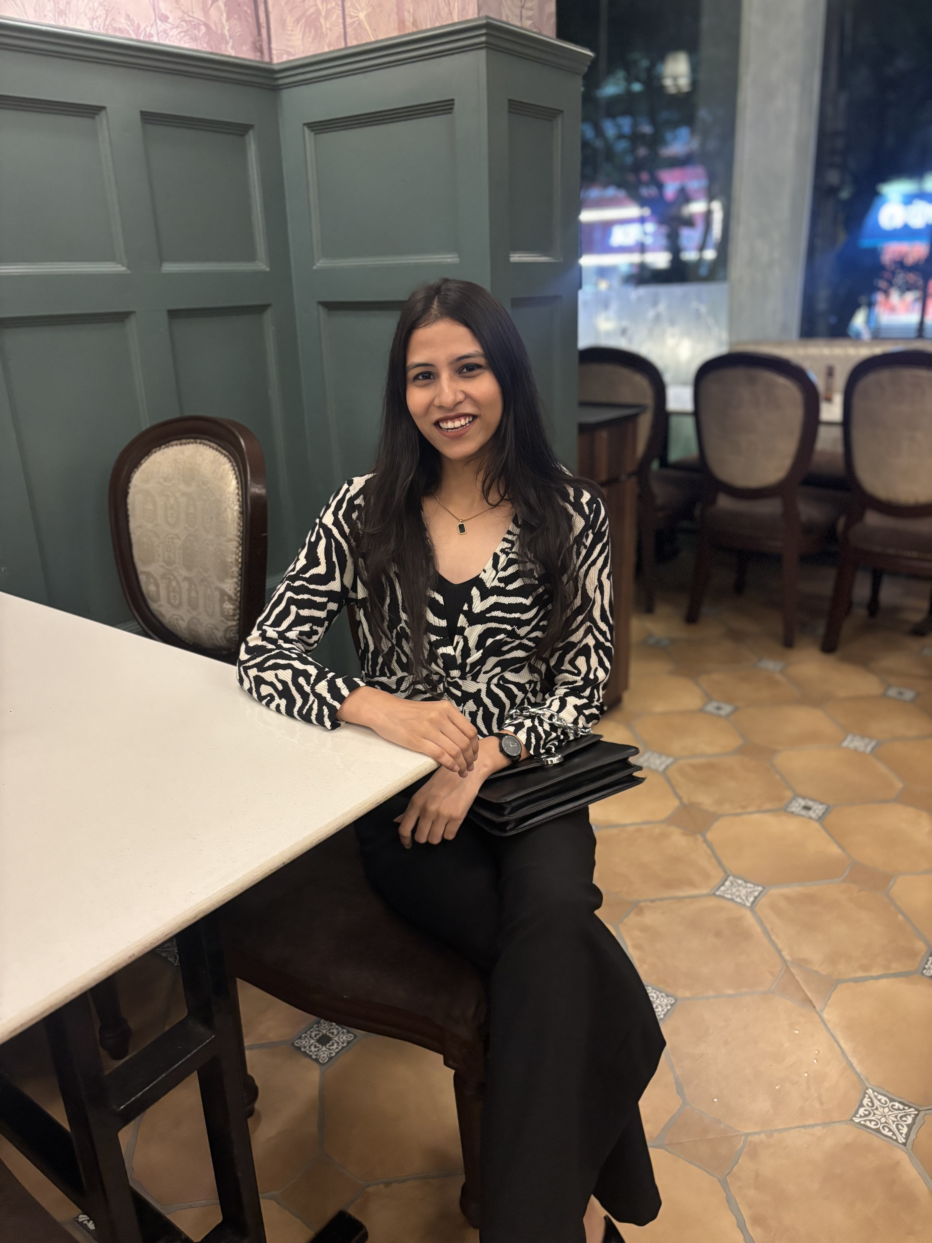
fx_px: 933
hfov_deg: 53.1
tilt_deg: -20.4
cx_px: 466
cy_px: 622
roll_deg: +1.1
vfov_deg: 67.3
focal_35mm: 26
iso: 500
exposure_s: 1/33
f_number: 1.6
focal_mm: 5.96
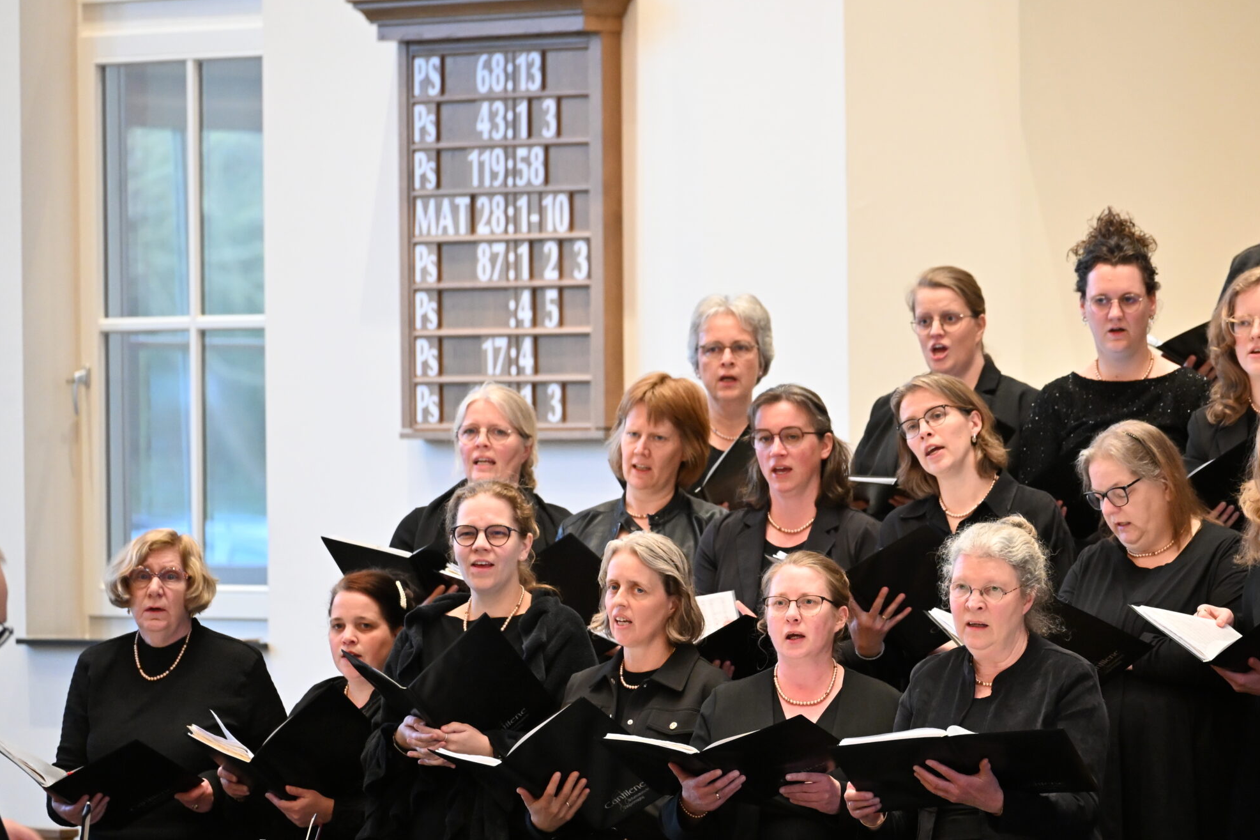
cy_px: 404
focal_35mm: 279
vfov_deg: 4.9
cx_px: 775
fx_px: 9763
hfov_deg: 7.4
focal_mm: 215
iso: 5600
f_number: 6
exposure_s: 1/60
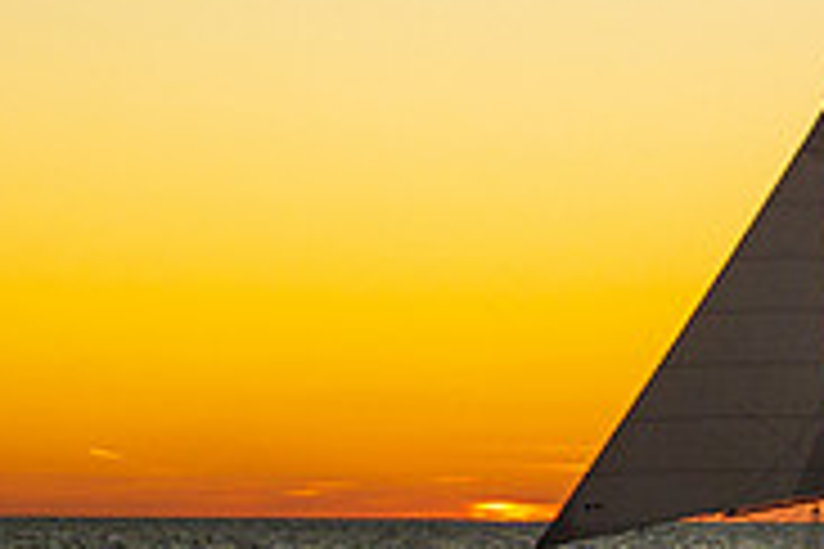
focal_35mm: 231
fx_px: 5287
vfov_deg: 5.9
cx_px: 1144
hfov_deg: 8.7
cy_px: 333
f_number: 16
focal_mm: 49
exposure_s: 1/200
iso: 800
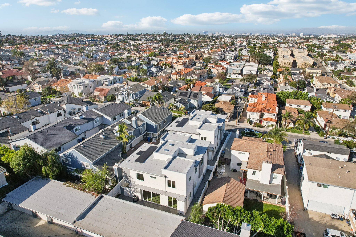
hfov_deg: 78.6
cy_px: 118
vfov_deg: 57.2
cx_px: 178
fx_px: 218
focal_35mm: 22
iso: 130
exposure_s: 1/2500
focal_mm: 8.4
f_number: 2.8
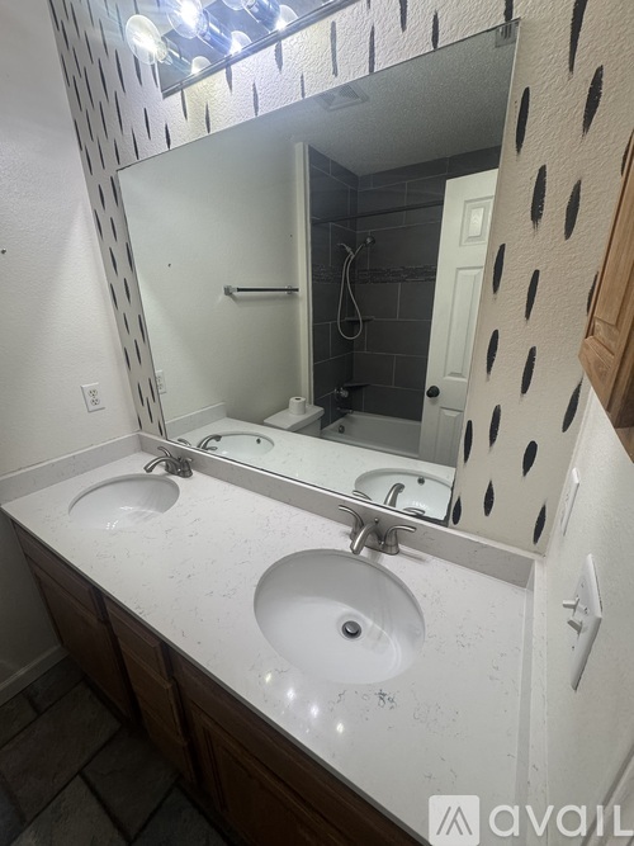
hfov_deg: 85.7
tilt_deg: -21.2
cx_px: 317
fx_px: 342
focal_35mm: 14
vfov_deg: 102.1
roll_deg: +1.3
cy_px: 423
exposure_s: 1/120
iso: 200
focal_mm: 2.22
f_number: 2.2
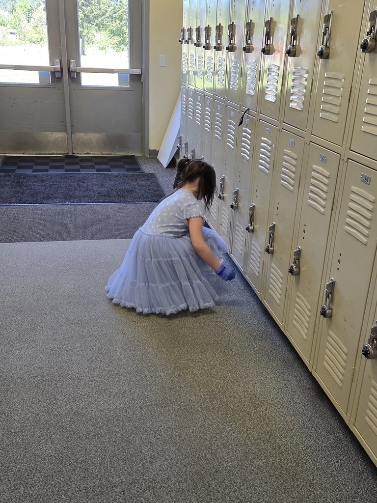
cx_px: 188
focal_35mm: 23
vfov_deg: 73.9
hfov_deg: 58.9
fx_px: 334
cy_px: 252
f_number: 1.8
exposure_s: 1/120
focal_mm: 5.4
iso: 100
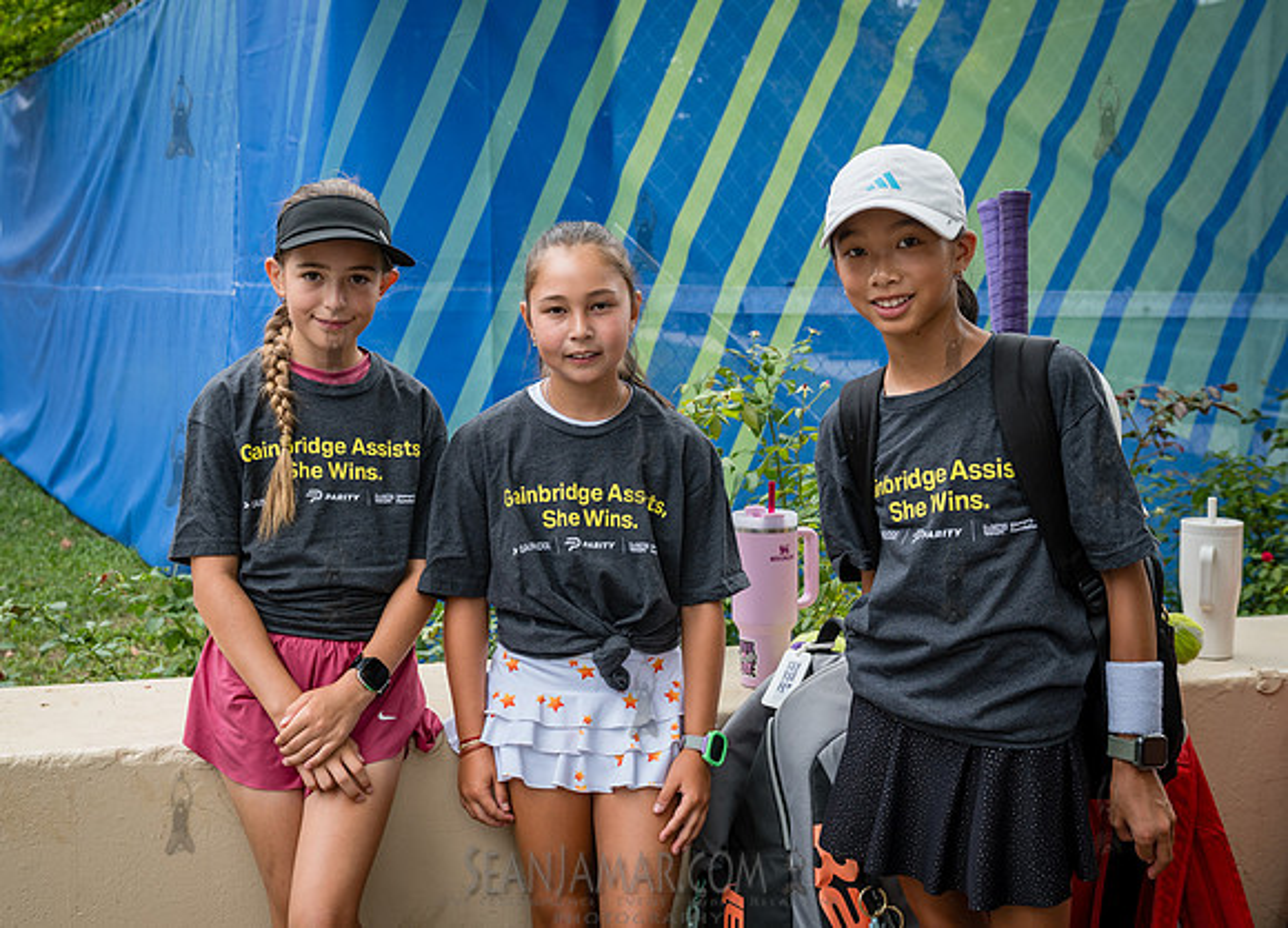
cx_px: 578
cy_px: 391
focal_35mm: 46
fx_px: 1702
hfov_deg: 41.4
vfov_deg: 30.5
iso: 200
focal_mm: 38
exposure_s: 1/200
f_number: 4.5
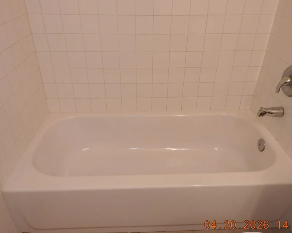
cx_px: 149
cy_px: 121
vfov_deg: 51.5
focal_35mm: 28
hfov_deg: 62.2
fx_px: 242
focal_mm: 4.3
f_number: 3.3
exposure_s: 1/30
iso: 160
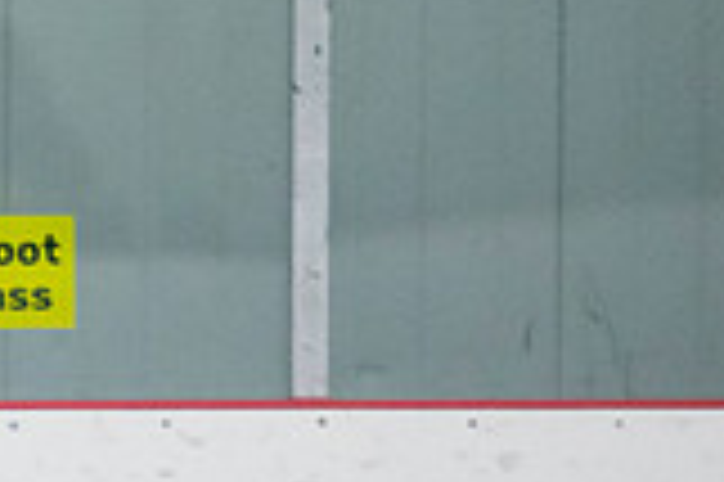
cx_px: -862
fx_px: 19327
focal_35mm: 962
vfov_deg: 1.4
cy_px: 679
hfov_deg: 2.1
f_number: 3.2
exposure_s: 1/640
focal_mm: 175
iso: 2500
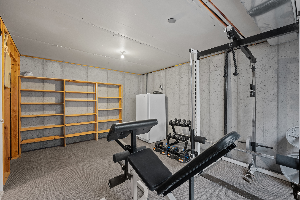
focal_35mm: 15
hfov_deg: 100.3
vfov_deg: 77.4
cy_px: 99
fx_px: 125
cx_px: 158
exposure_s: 2.5
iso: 500
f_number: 8
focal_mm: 14
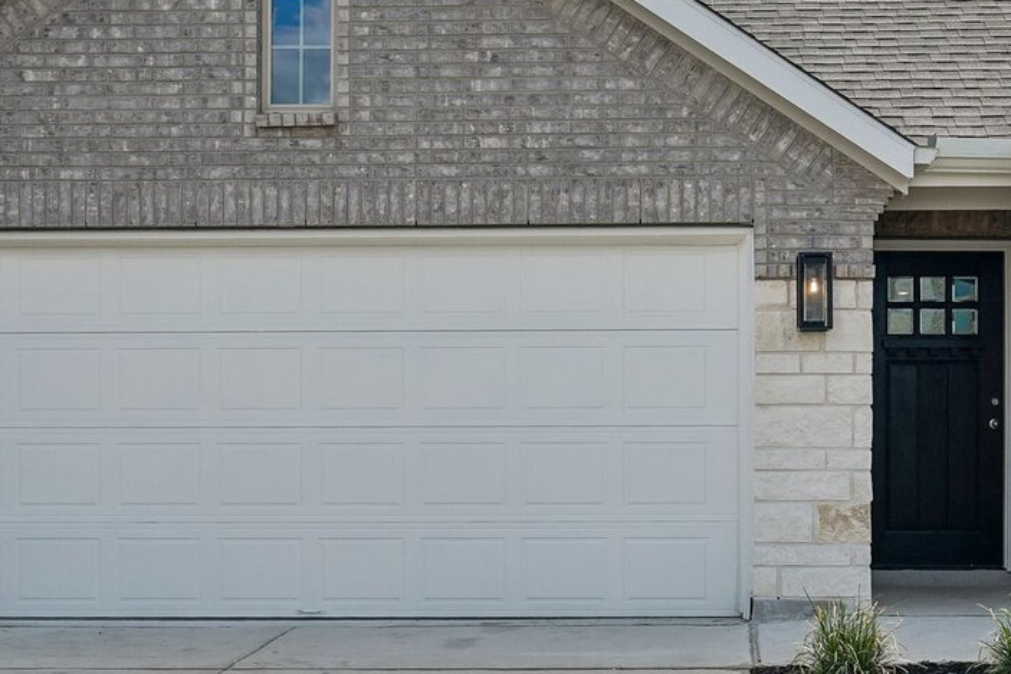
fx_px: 1489
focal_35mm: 53
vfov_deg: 25.5
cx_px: 715
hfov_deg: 36.9
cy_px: 415
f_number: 8
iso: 200
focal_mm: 23
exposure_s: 1/250
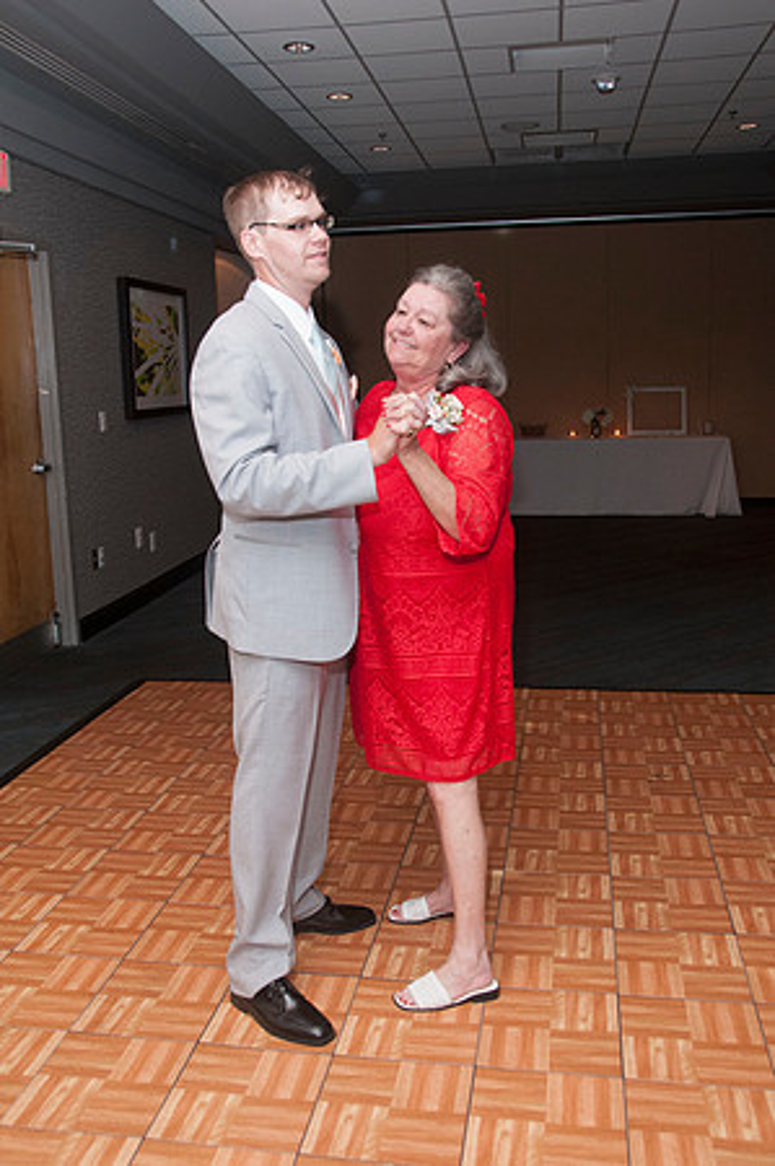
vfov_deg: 57.3
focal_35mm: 33
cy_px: 583
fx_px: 1068
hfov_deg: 39.9
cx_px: 388
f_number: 5.6
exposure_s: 1/60
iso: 800
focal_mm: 22
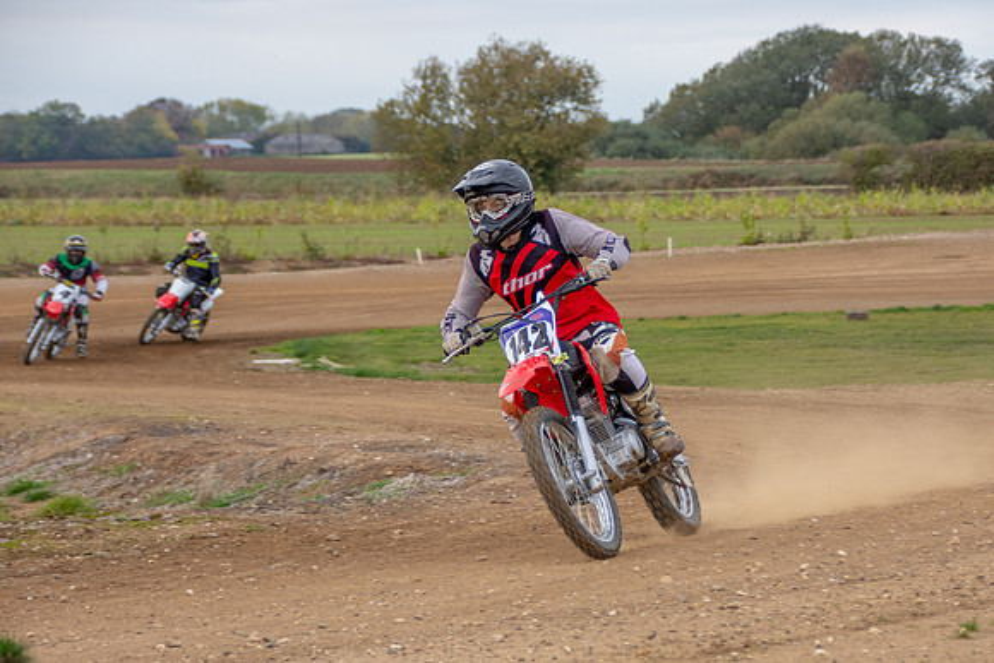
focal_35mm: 186
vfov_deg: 7.4
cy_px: 375
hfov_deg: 11.0
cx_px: 585
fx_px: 5140
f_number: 6.3
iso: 400
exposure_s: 1/400
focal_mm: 102
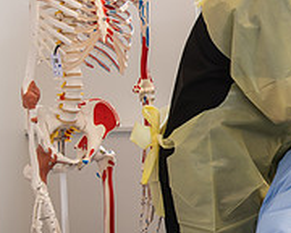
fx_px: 810
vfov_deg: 16.3
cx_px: 369
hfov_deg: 19.0
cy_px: 80
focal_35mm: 94
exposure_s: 1/200
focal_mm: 31
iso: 500
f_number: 3.5
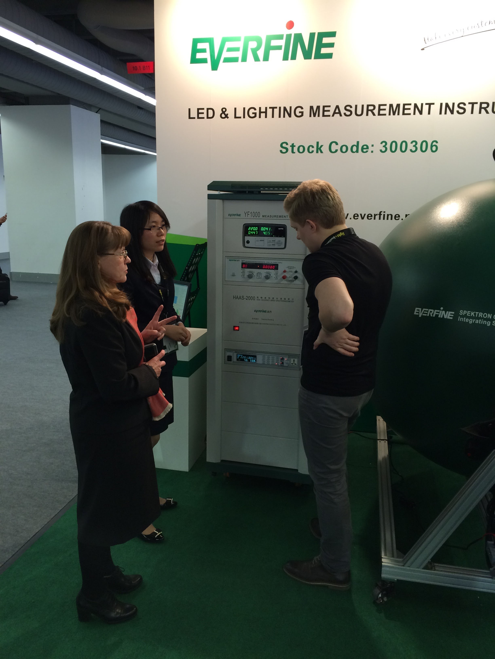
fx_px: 553
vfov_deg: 61.7
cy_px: 330
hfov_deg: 48.2
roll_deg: -0.7
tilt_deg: -14.7
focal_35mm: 29
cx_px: 248
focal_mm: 4.15
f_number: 2.2
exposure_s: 1/33
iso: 40
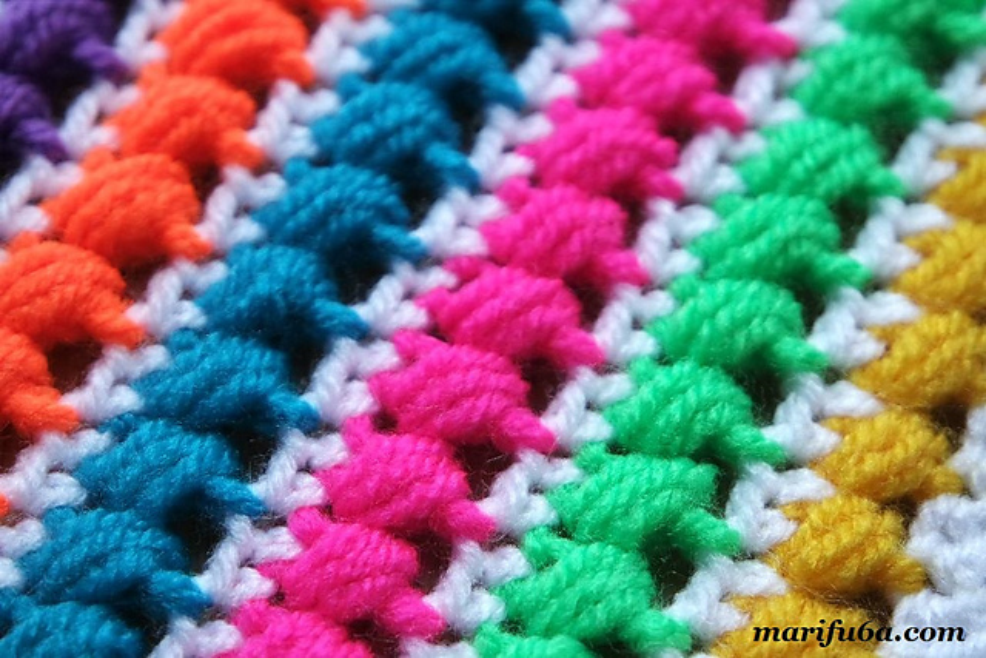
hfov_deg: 26.3
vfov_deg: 17.7
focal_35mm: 77
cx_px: 493
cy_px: 329
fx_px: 2109
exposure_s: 1/80
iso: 800
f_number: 5.6
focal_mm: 50
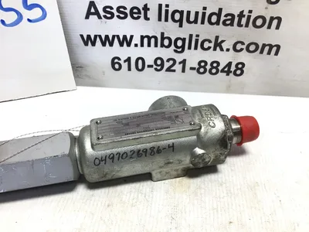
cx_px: 154
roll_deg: -3.0
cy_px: 116
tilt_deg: -40.0
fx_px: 277
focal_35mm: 31
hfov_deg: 58.4
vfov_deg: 45.4
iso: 32
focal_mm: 3.3
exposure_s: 1/120
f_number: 2.4
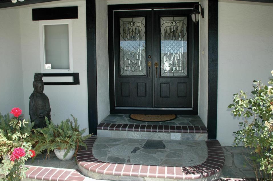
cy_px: 93
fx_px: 242
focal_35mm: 32
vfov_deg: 41.0
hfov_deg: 58.8
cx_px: 137
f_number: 3.8
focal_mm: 20
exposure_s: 1/500
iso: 200
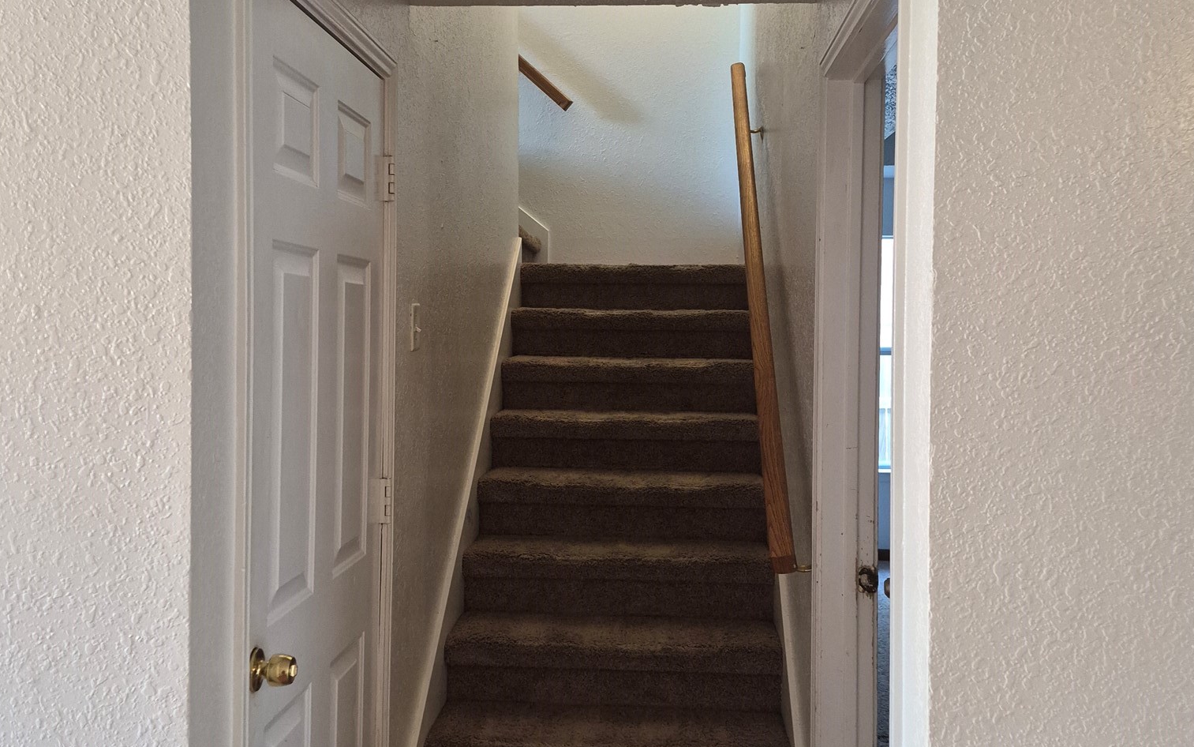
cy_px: 326
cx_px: 600
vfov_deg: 38.3
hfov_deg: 58.1
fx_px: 1074
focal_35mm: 33
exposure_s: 1/120
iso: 800
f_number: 1.8
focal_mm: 5.4
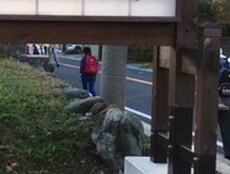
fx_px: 659
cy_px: 62
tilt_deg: -3.4
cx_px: -82
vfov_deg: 15.0
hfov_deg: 18.2
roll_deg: -0.8
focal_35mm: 99
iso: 25
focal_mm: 4.15
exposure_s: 1/120
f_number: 2.2
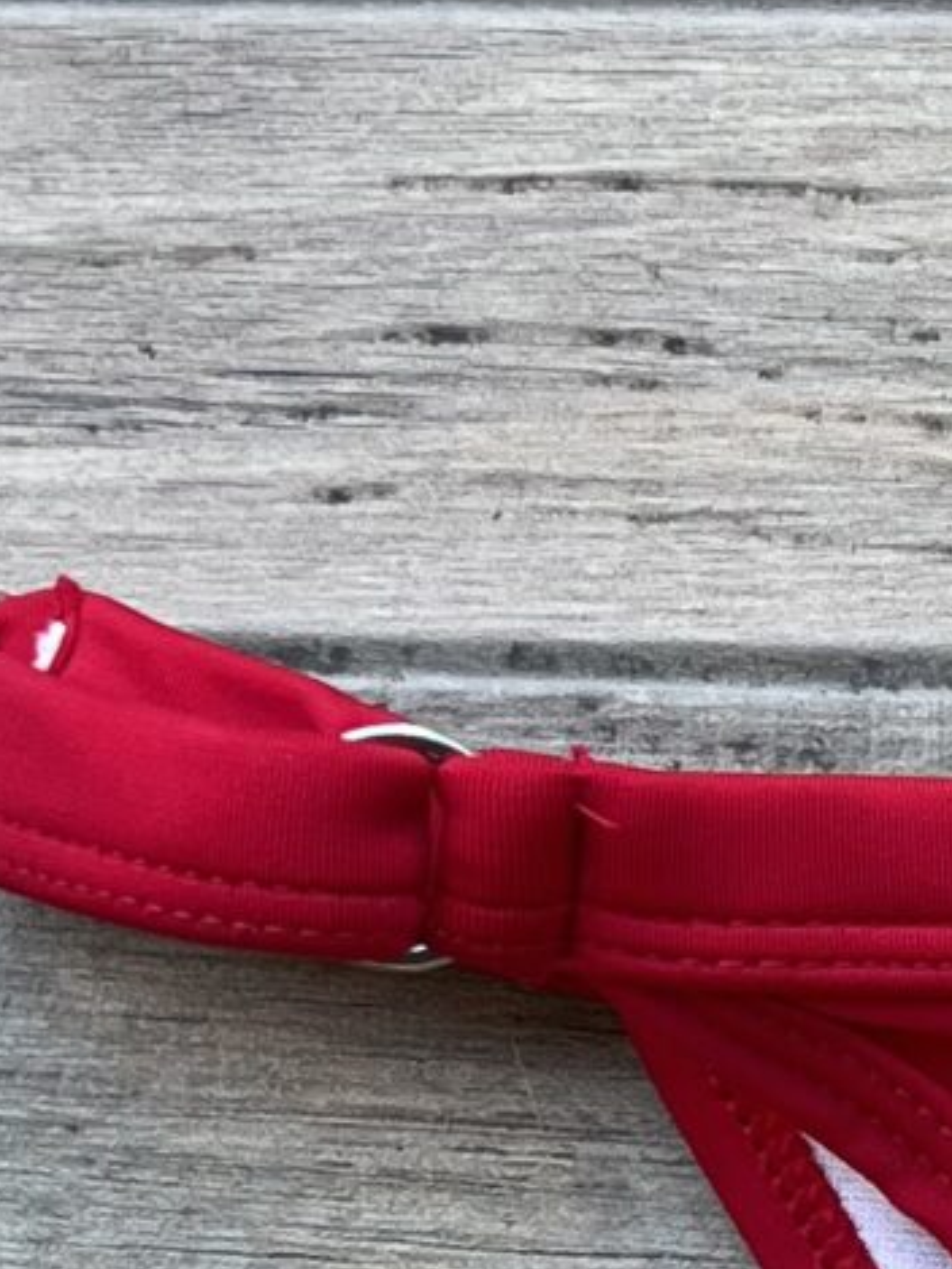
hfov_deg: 10.0
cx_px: 1542
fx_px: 5205
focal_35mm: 142
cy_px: 1534
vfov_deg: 13.5
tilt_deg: -83.9
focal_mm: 5.7
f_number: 1.5
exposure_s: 1/190
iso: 40
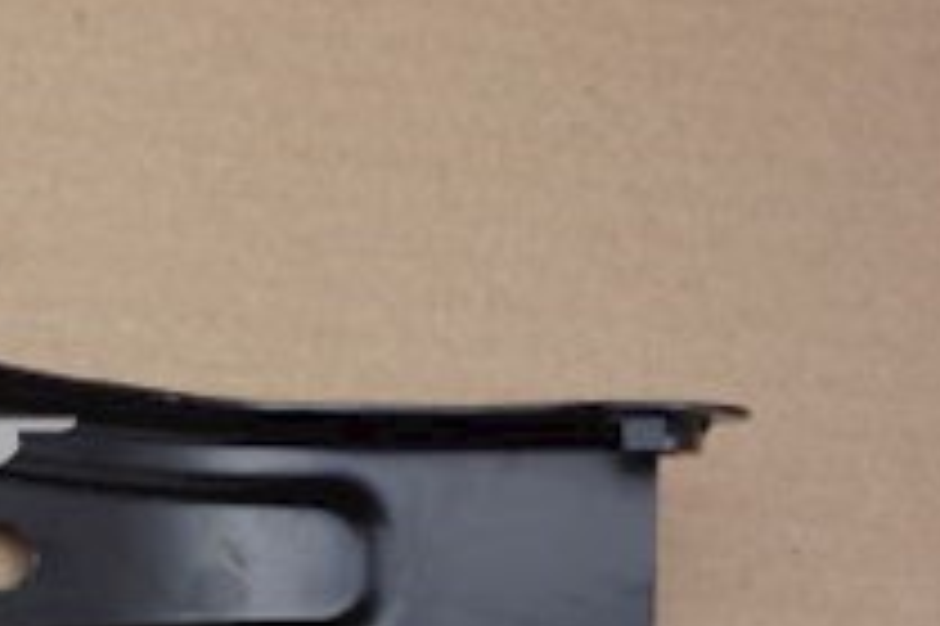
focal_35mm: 110
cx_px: -468
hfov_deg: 16.9
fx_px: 2870
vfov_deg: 12.4
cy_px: 396
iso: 100
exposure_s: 1/160
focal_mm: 24
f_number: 6.3
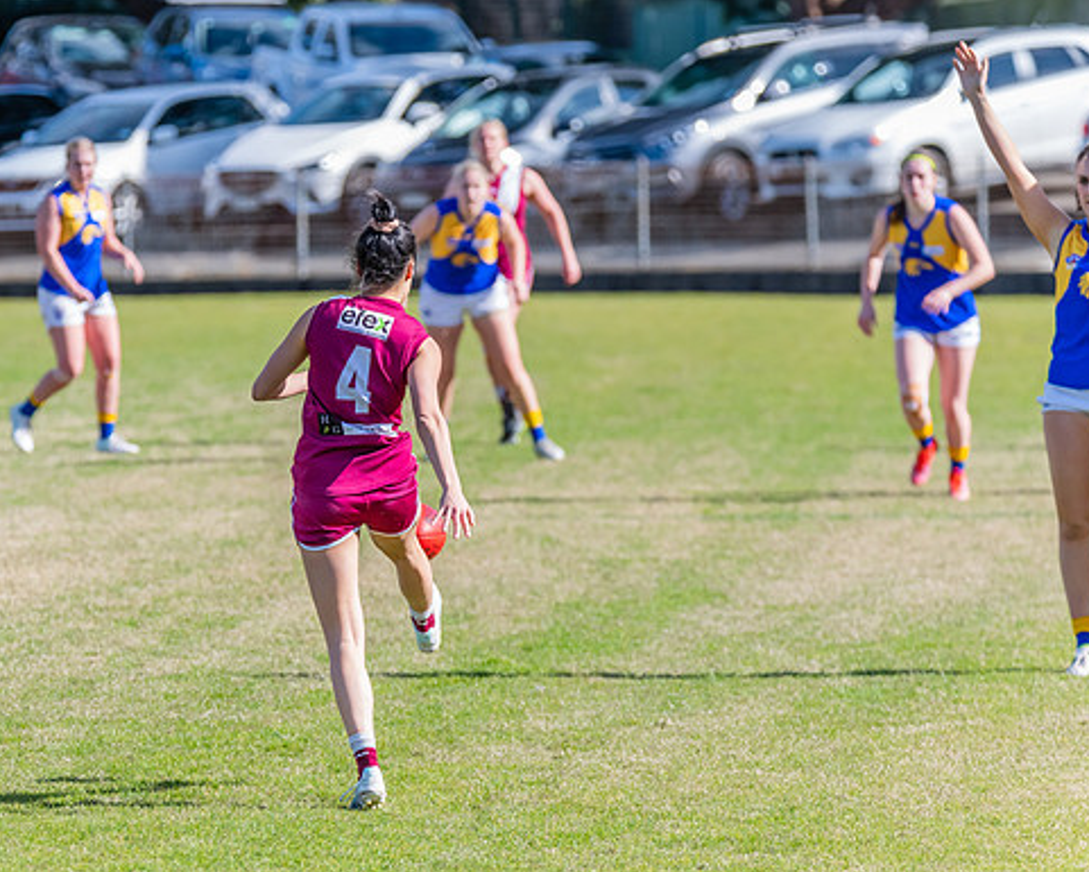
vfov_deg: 3.9
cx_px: 404
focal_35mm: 400
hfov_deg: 4.8
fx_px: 12895
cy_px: 407
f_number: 8
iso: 800
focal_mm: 320
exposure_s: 1/1600
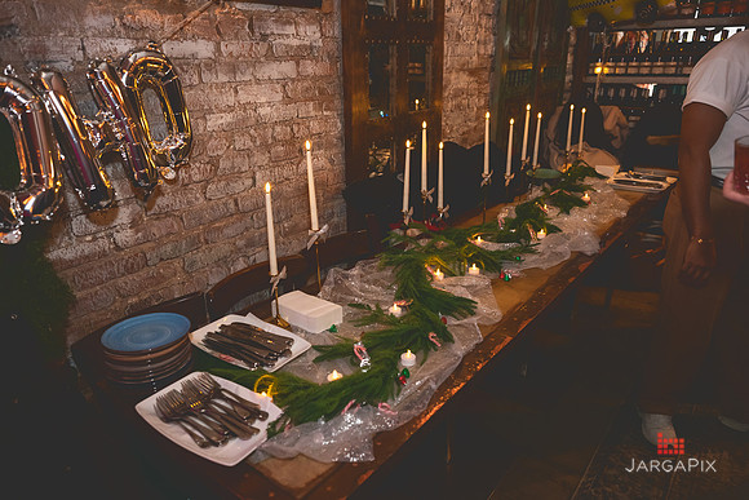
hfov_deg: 73.1
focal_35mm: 24
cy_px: 251
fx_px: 505
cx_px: 374
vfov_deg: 52.6
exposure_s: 1/125
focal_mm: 24
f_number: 3.2
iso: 3200
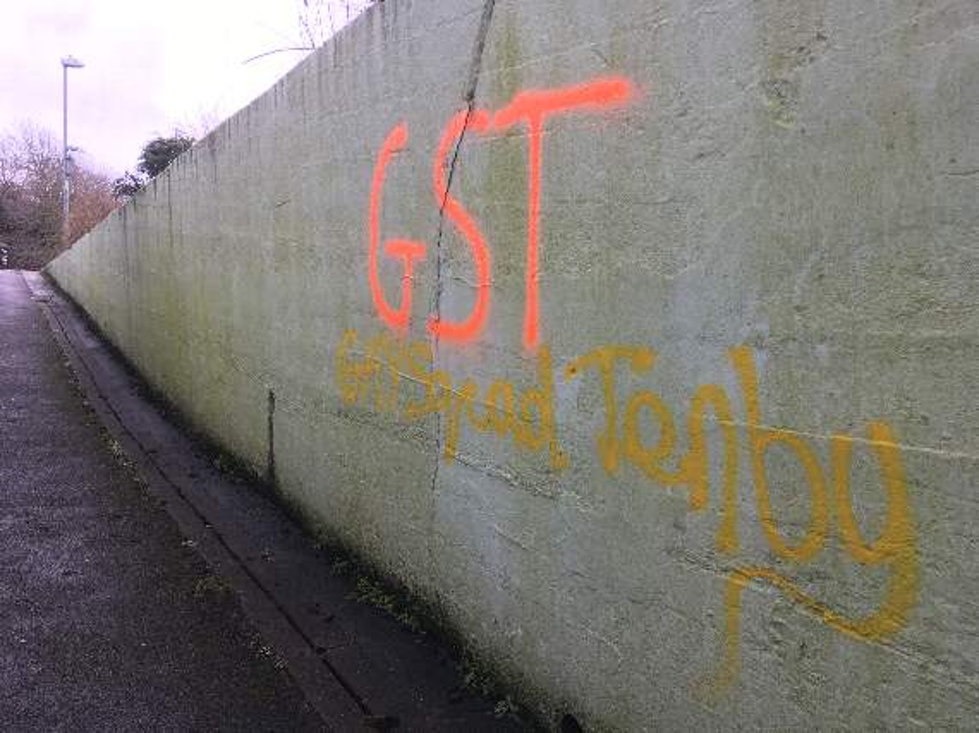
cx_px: 490
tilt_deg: -0.2
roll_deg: +0.4
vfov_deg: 48.2
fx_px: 820
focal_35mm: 29
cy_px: 366
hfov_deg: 61.7
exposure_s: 1/100
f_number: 2.2
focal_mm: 4.15
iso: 32
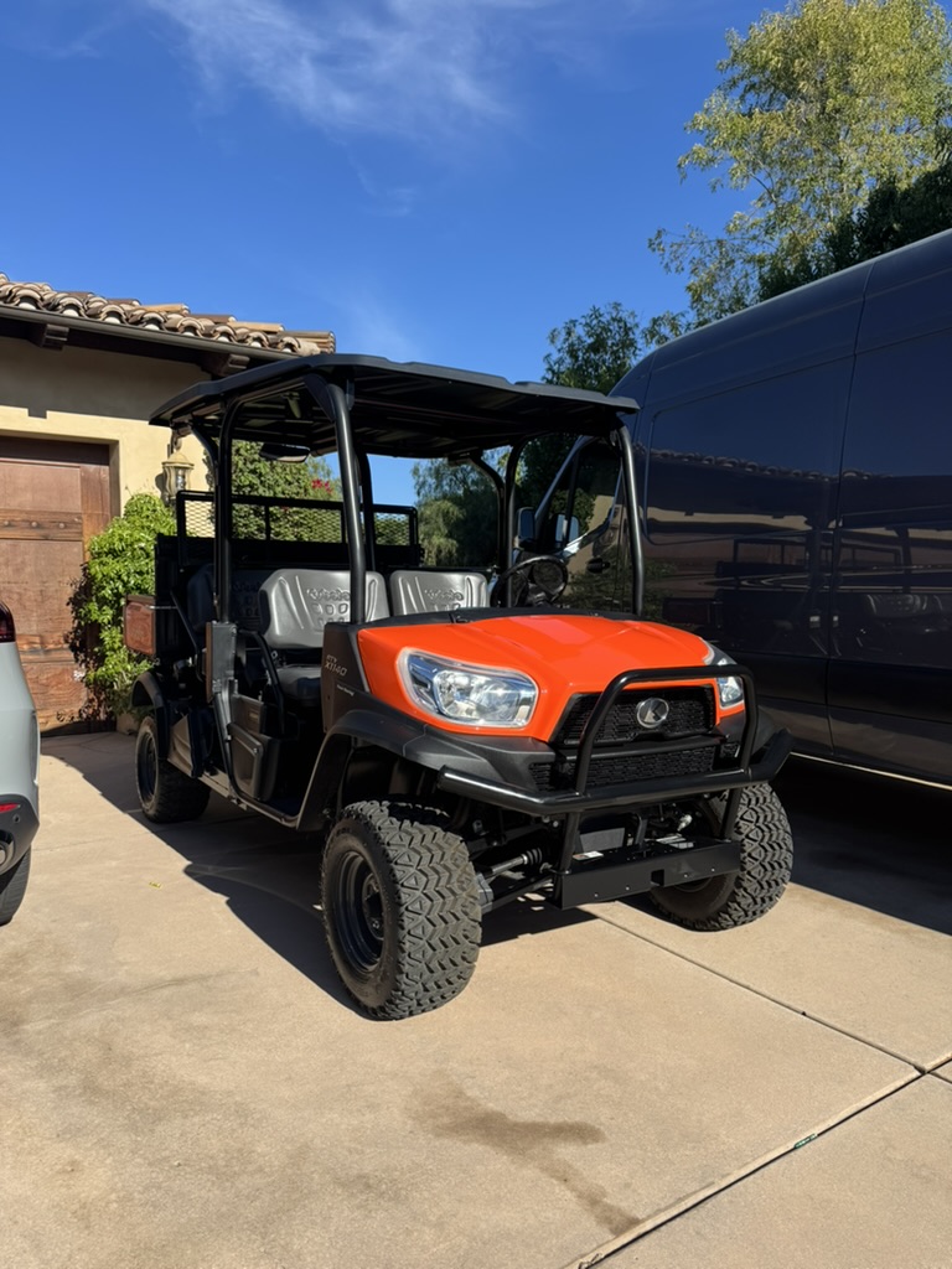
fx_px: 880
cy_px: 634
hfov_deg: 56.8
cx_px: 476
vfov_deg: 71.6
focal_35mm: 24
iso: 80
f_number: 1.78
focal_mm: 6.76
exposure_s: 1/3096
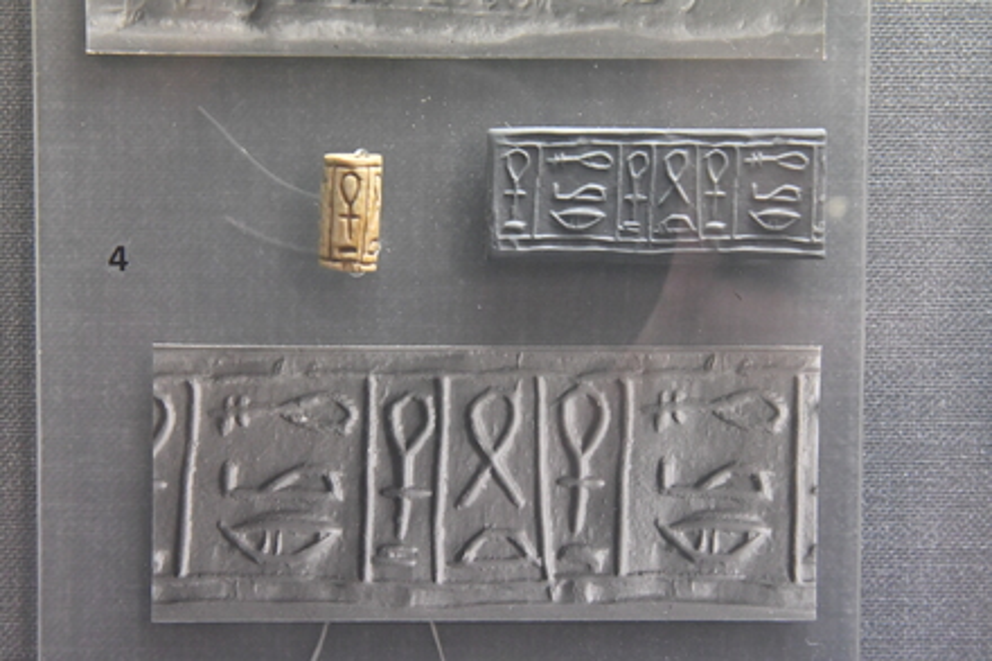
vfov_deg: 13.0
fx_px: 2892
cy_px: 330
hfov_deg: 19.5
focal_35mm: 105
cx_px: 496
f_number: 5
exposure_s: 1/160
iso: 5000
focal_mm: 70
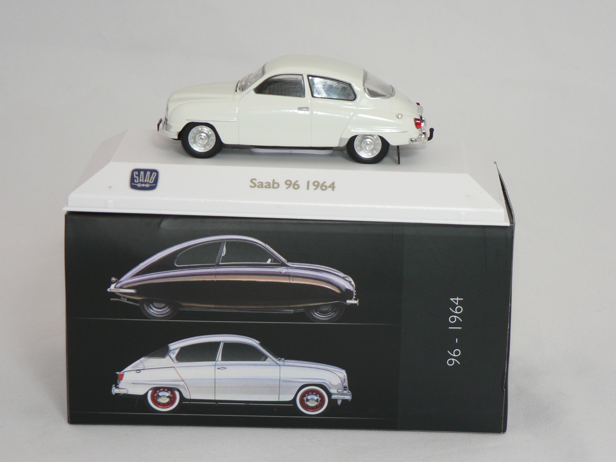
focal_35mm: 102
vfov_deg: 14.5
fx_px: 1815
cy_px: 231
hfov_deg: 19.3
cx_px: 308
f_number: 3.2
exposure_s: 1/80
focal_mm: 16.9
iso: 80
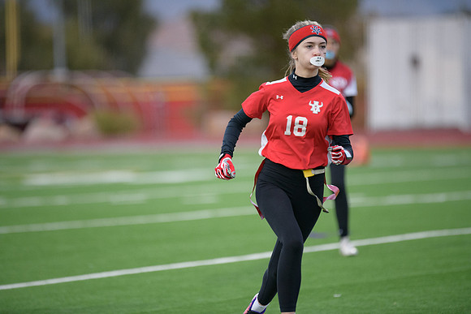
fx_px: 3926
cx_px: 236
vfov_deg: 4.6
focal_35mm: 300
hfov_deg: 6.9
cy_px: 157
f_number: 2.8
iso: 3200
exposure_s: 1/2500
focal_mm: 300
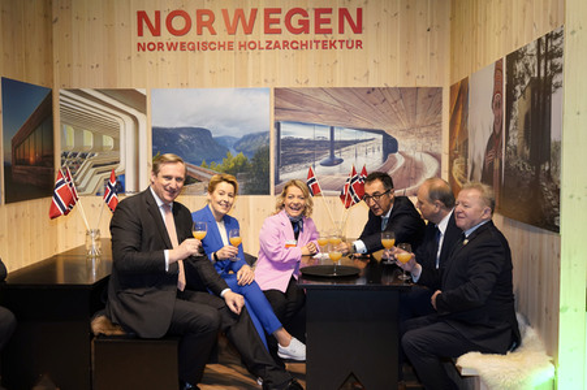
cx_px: 294
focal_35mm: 38
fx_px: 619
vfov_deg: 35.0
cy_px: 195
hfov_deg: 50.7
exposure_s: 1/250
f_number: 5
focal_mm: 38
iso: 1600
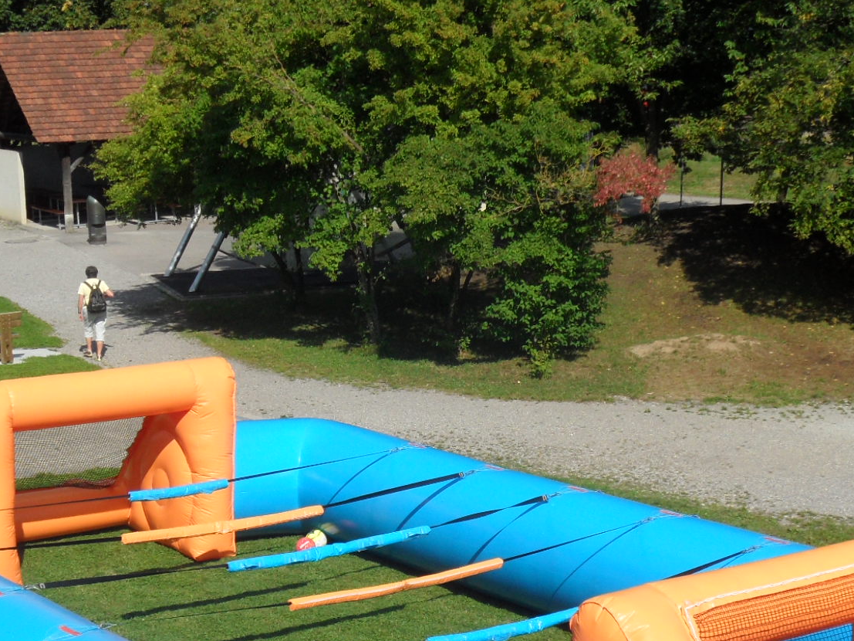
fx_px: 1825
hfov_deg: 26.3
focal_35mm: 74
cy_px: 576
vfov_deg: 19.5
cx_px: 428
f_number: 3.6
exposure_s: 1/1000
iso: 80
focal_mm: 6.5
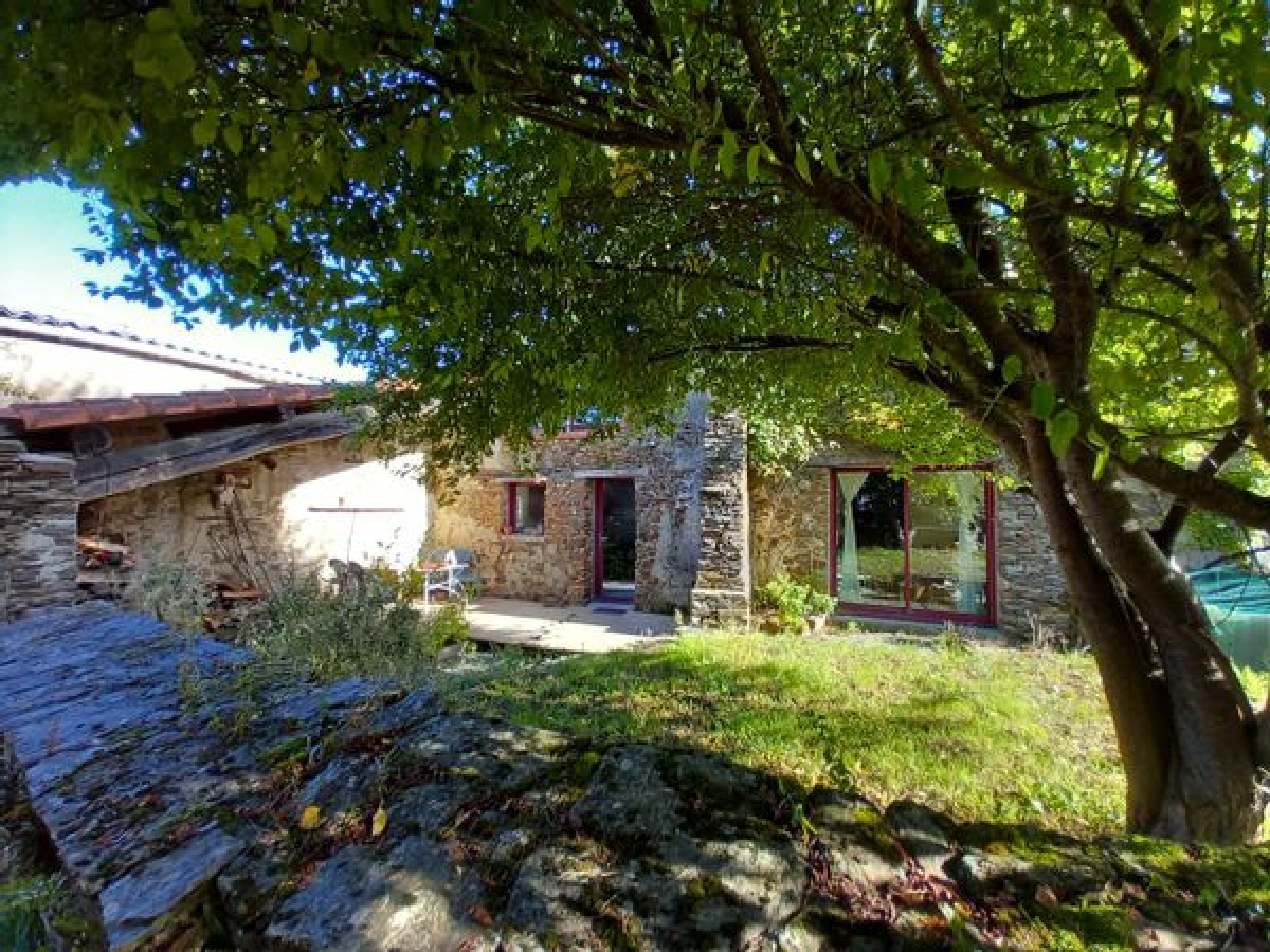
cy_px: 476
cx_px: 635
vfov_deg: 89.9
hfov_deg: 106.2
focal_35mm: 13
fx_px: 477
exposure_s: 1/100
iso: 80
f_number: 2.2
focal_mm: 1.13
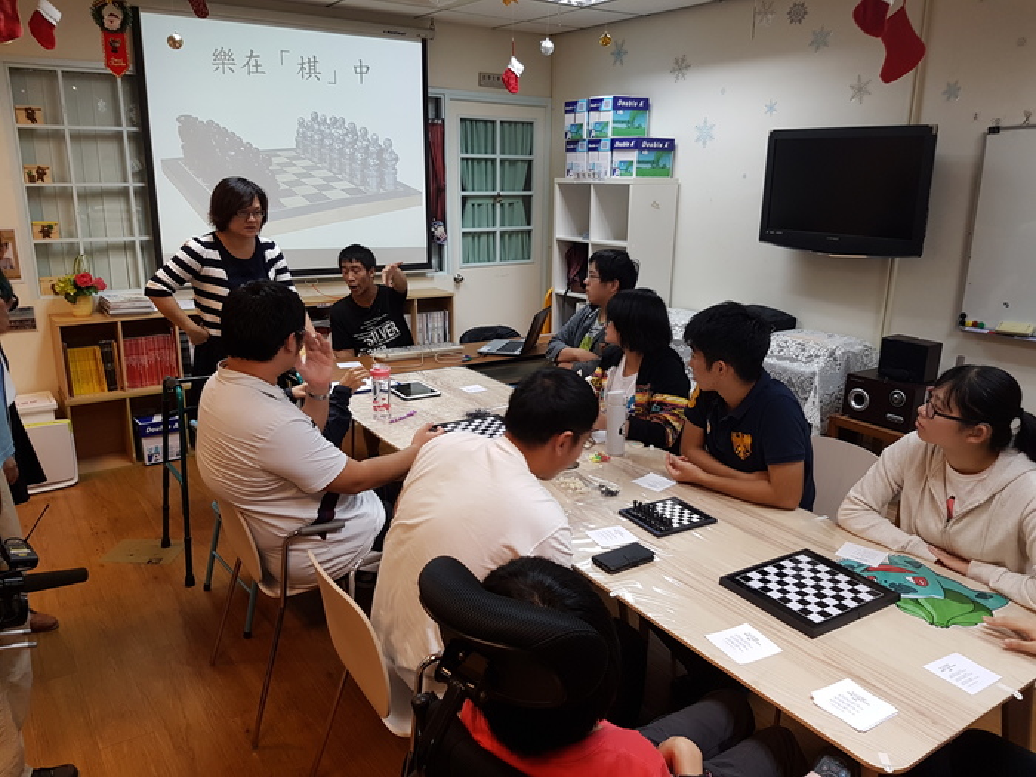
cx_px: 518
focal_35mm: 26
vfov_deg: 53.1
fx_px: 778
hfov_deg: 67.3
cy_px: 388
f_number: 1.7
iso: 80
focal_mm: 4.2
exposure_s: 1/60
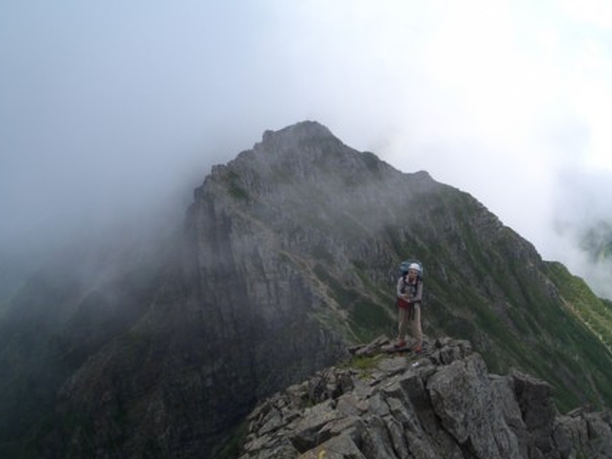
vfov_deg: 37.7
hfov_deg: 49.0
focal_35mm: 38
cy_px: 218
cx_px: 308
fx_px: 672
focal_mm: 4.8
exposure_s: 1/400
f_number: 4
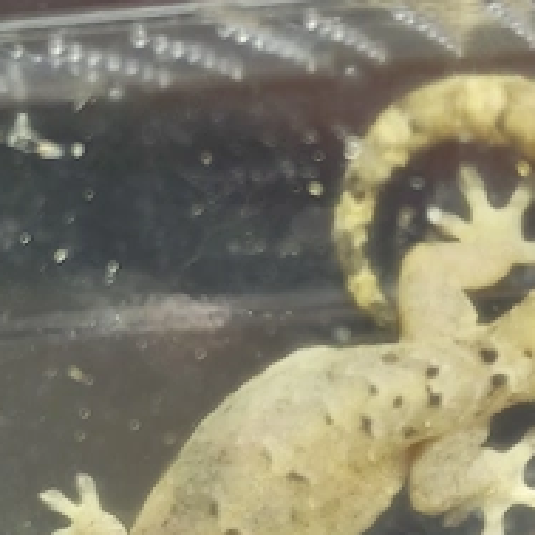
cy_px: 555
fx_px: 2745
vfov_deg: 11.0
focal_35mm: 157
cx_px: 280
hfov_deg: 11.1
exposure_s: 1/100
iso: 167
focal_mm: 5.59
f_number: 1.88
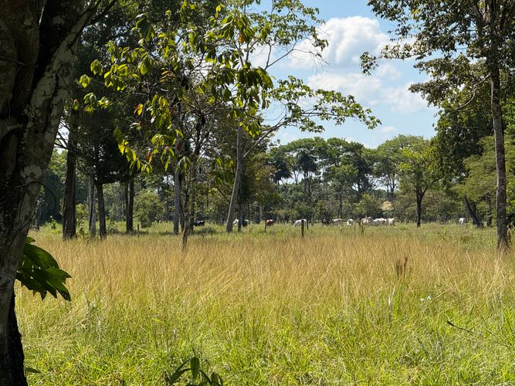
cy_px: 193
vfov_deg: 12.3
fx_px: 1785
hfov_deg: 16.4
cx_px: 258
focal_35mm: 120
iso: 50
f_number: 2.8
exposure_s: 1/1064
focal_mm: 15.66
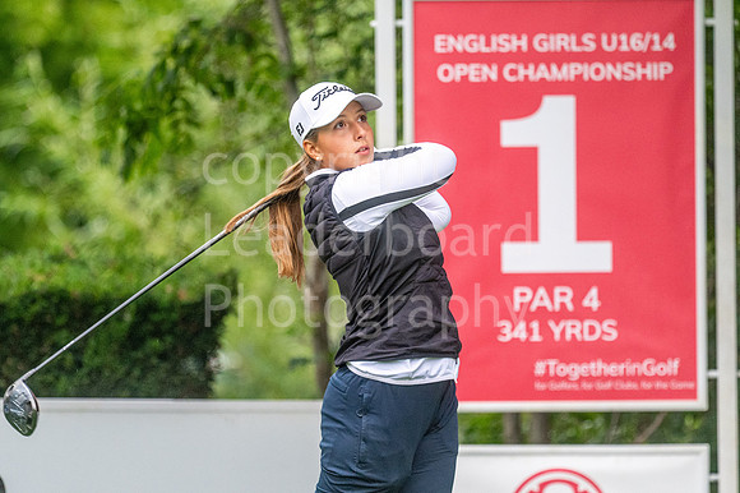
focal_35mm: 480
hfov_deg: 4.3
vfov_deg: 2.9
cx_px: 385
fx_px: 9867
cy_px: 244
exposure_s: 1/500
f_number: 4
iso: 1600
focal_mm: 300
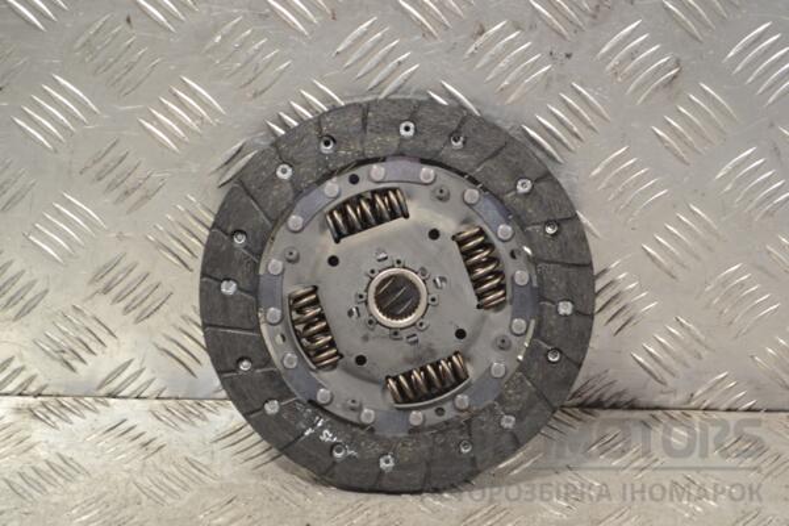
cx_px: 394
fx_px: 1808
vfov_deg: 16.6
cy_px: 263
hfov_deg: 24.6
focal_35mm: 82
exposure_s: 1/30
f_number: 5.6
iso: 400
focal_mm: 55
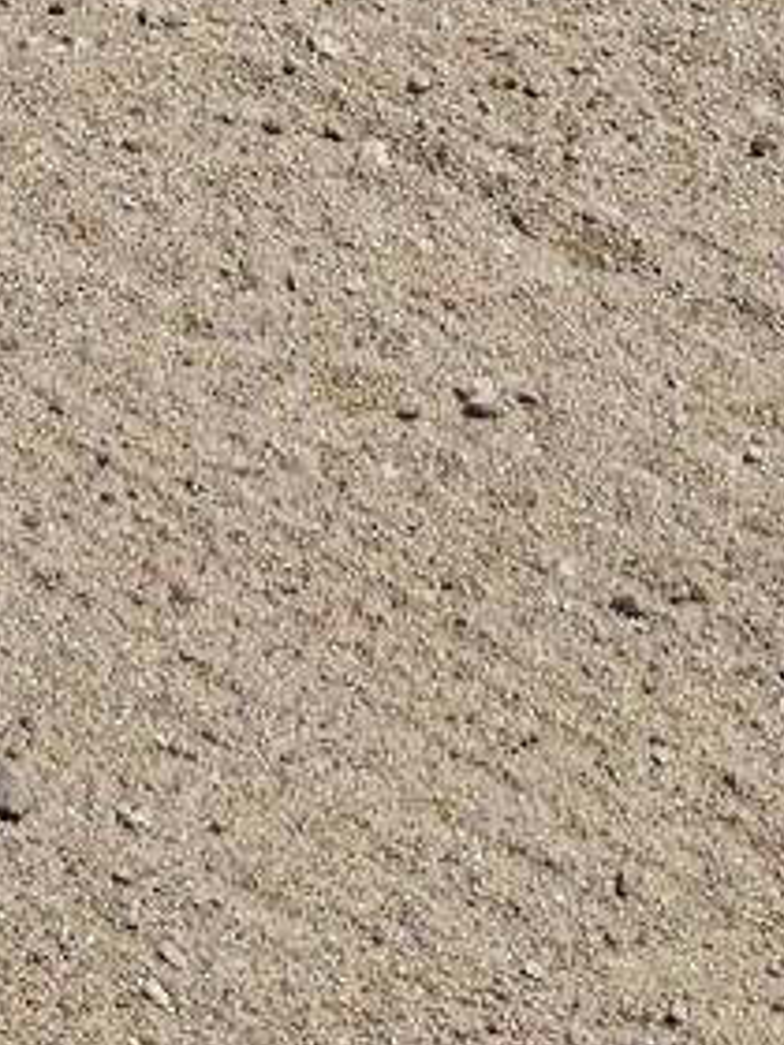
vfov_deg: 9.1
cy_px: -2292
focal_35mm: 164
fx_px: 4952
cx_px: 4
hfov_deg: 9.0
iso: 10
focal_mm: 6.3
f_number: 1.7
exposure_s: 1/1804
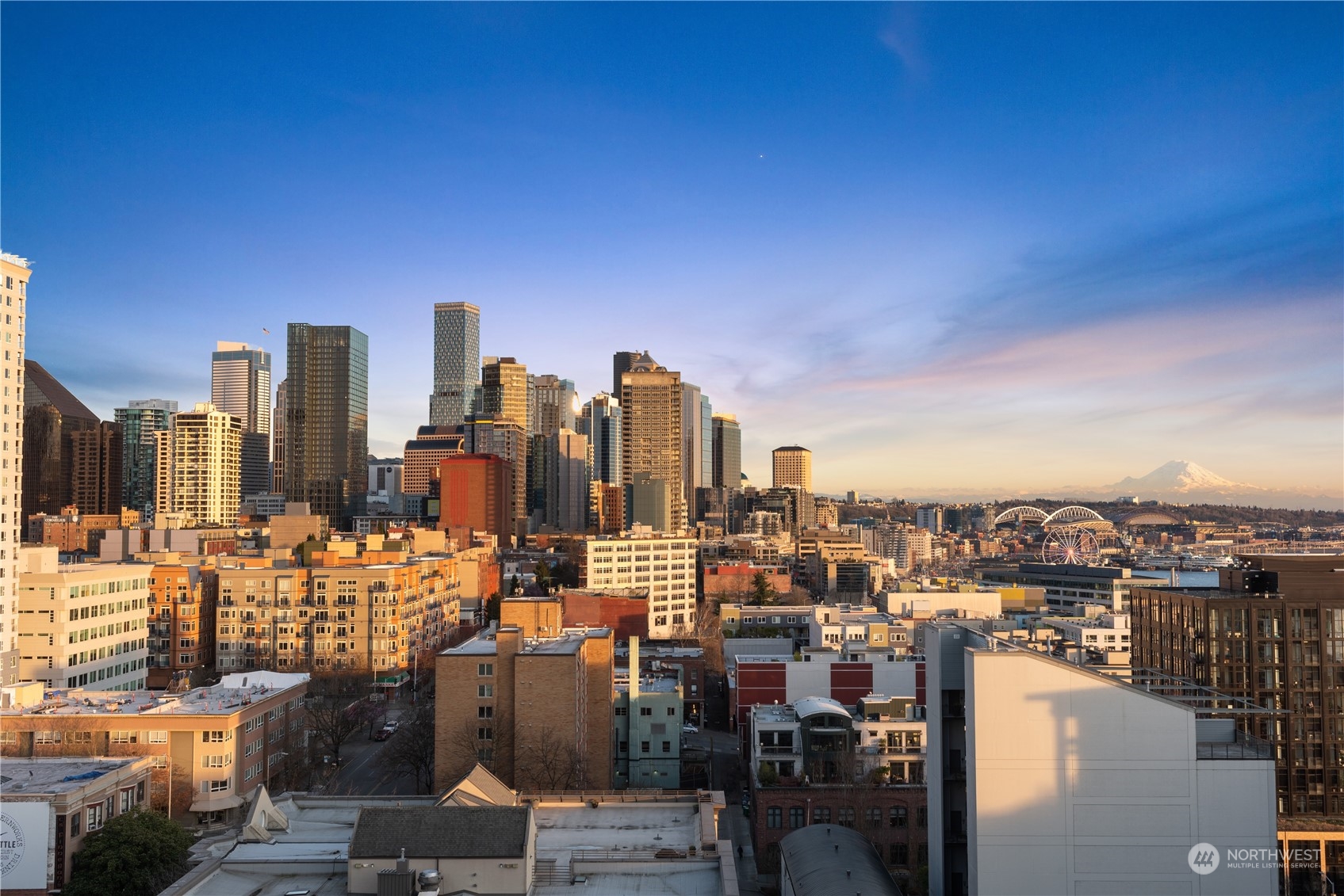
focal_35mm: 35
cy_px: 448
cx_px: 672
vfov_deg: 37.9
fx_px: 1307
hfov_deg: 54.4
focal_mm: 35
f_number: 8
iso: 200
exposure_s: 1/60
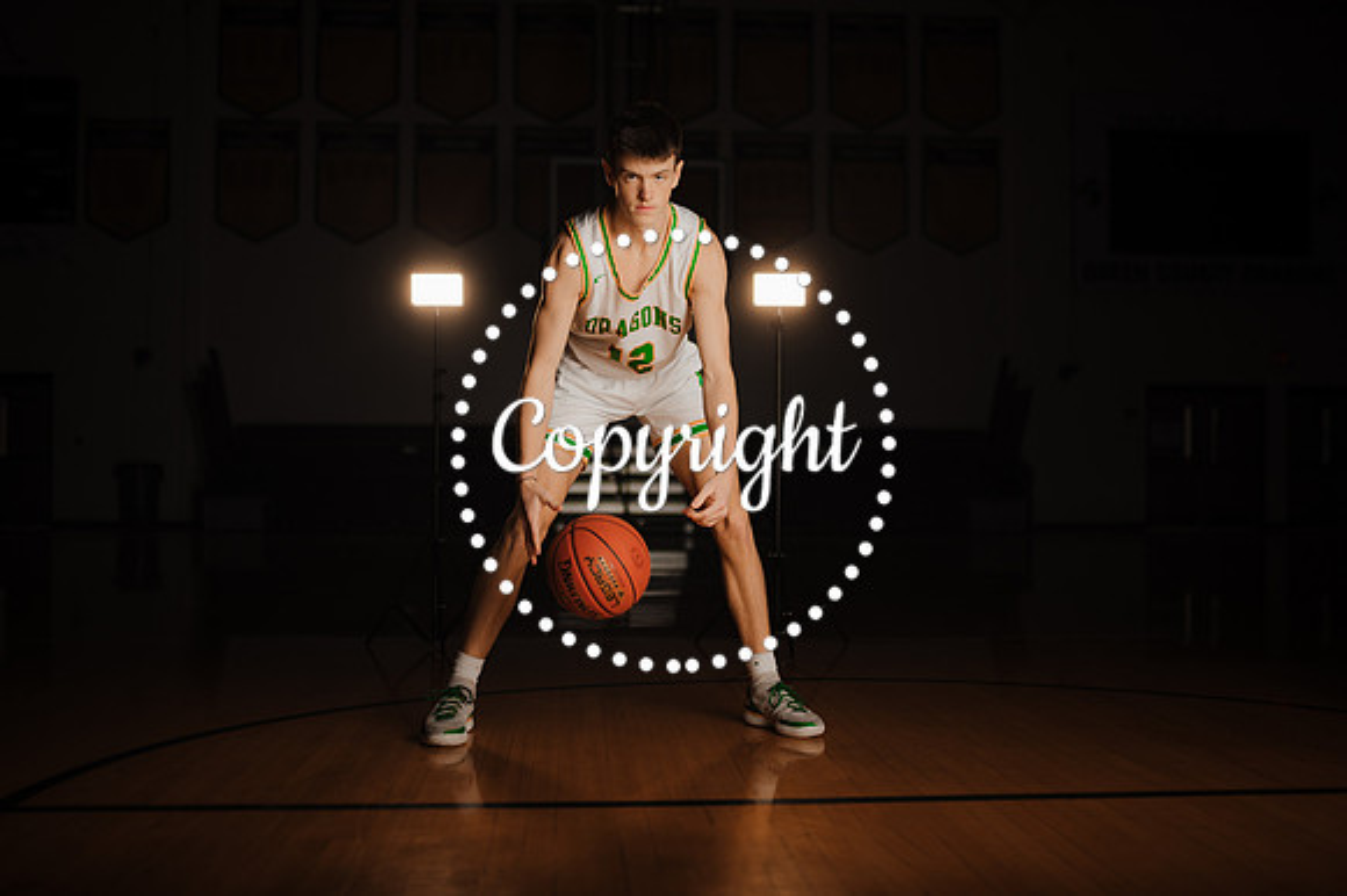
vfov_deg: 33.8
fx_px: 1475
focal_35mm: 39
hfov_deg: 49.1
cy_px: 473
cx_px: 688
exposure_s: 1/250
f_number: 2.5
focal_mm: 35
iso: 160
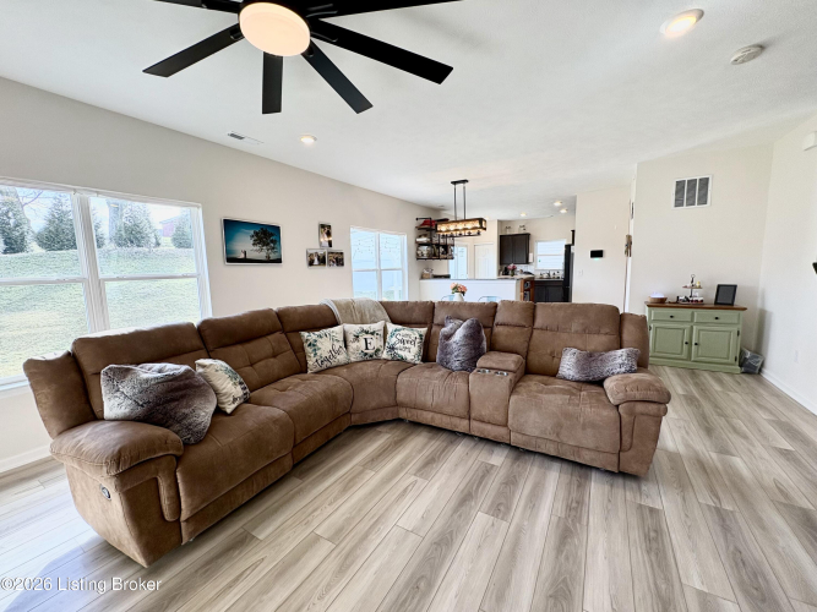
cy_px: 306
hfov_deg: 102.1
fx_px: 330
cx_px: 408
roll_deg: +1.5
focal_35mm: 14
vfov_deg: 85.7
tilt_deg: -6.7
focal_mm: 2.22
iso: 80
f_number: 2.2
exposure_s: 1/127
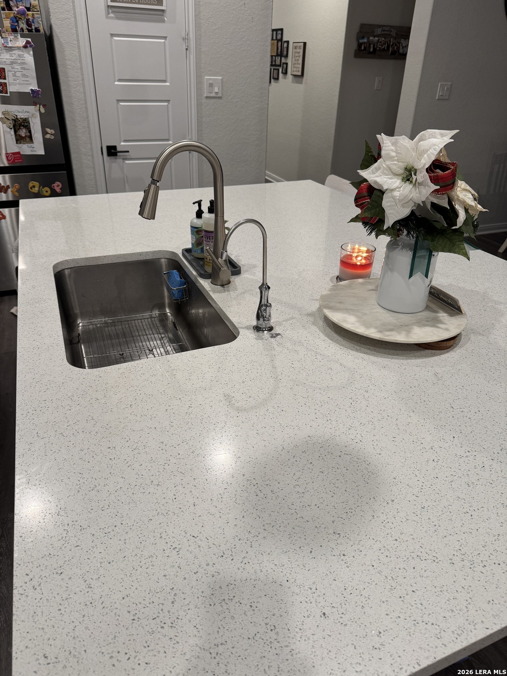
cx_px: 254
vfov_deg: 71.6
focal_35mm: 24
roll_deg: -1.2
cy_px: 338
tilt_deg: -29.3
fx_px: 469
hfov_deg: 56.8
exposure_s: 1/60
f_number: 1.78
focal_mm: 6.76
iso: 160
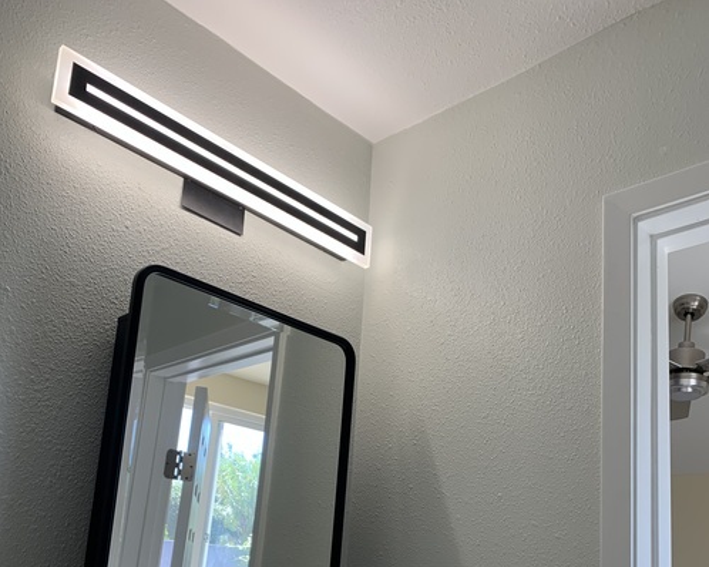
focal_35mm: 34
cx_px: 354
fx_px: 713
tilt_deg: +11.7
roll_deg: -4.1
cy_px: 474
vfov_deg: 41.0
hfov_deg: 52.9
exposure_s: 1/118
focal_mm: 4.25
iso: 32
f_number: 1.8
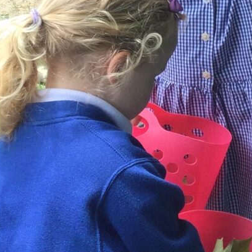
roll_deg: -1.9
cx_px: 154
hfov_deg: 13.5
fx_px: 1062
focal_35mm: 129
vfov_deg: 13.2
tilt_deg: -22.8
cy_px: -46
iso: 25
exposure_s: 1/213
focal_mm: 3.3
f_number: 2.4
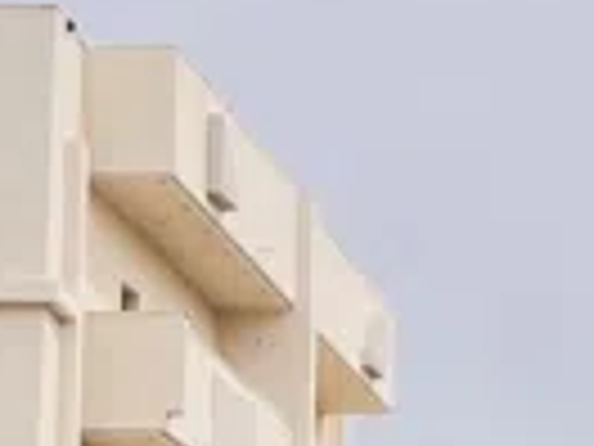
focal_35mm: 126
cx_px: 1354
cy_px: 509
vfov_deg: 11.6
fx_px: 2162
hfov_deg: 12.7
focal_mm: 5.7
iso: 50
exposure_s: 1/3165
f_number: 1.5
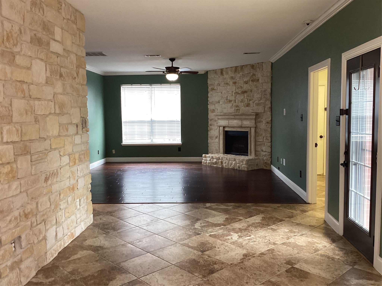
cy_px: 143
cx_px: 191
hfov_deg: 58.4
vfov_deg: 45.4
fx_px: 342
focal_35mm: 31
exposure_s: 1/60
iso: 250
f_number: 2.4
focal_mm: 3.3
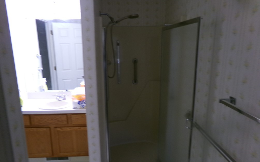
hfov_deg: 70.4
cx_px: 128
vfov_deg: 47.5
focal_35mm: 26
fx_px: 184
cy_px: 88
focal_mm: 4.3
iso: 249
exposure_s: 1/17
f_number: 3.7
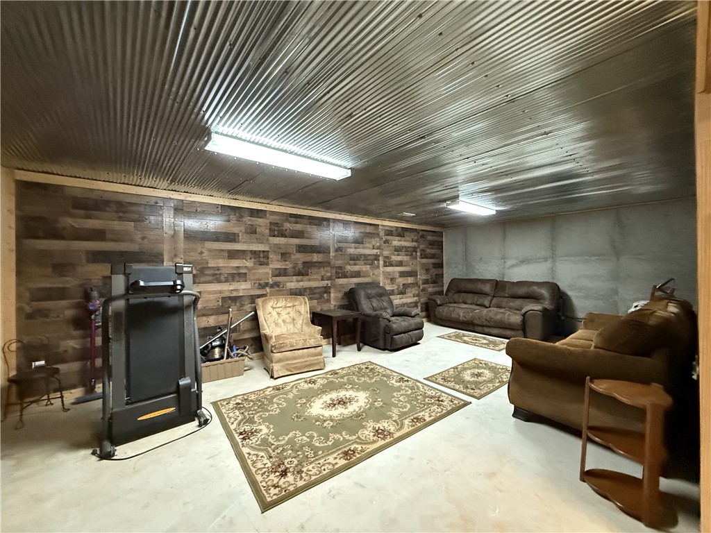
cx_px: 356
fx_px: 288
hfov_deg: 102.1
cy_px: 266
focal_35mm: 14
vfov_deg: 85.7
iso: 1000
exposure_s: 1/60
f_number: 2.2
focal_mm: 2.22
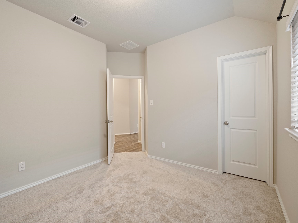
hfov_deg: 94.5
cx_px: 146
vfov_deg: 78.1
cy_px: 111
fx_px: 138
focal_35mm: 16
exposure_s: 1
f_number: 10
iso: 320
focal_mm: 14
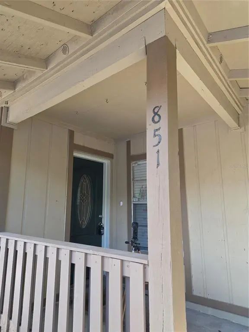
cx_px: 124
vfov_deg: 73.9
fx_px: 221
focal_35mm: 23
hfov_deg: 58.9
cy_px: 166
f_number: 1.7
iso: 64
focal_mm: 6.25
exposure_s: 1/180
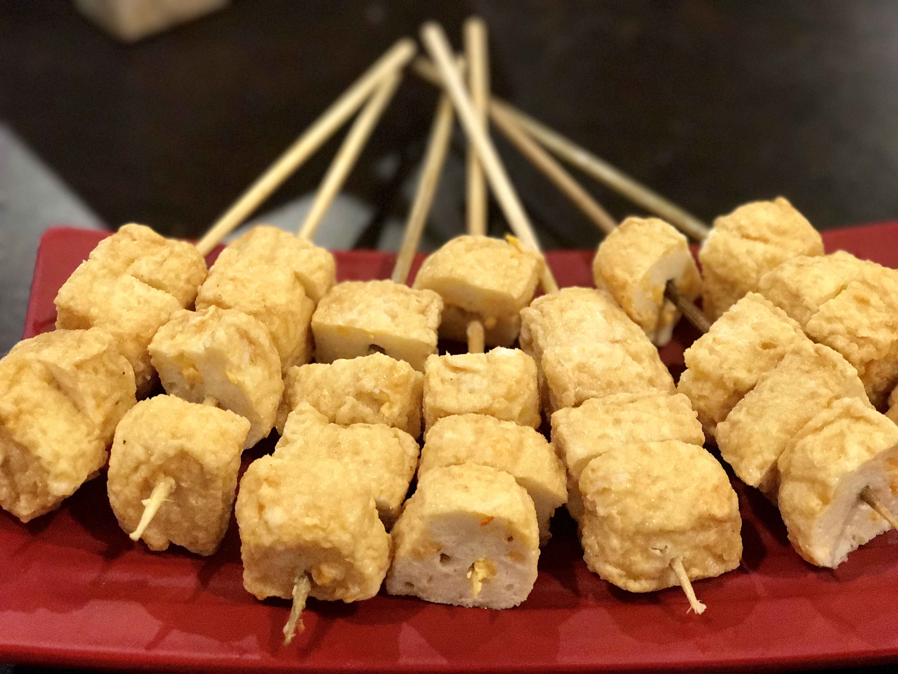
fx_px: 1479
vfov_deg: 25.7
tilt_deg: -44.2
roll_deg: +0.2
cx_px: 449
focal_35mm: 57
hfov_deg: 33.8
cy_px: 337
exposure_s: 1/50
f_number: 2.8
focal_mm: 6.6
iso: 400
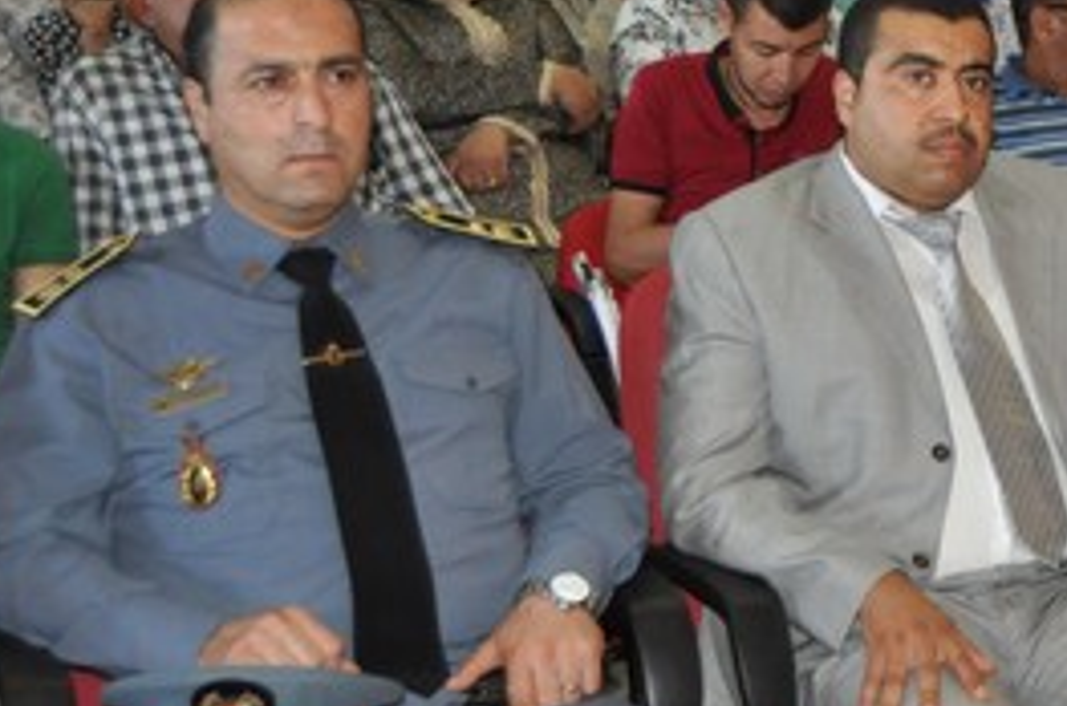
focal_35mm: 95
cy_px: 254
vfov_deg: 14.3
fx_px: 2809
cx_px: 1205
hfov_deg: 20.4
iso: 800
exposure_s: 1/60
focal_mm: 26
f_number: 4
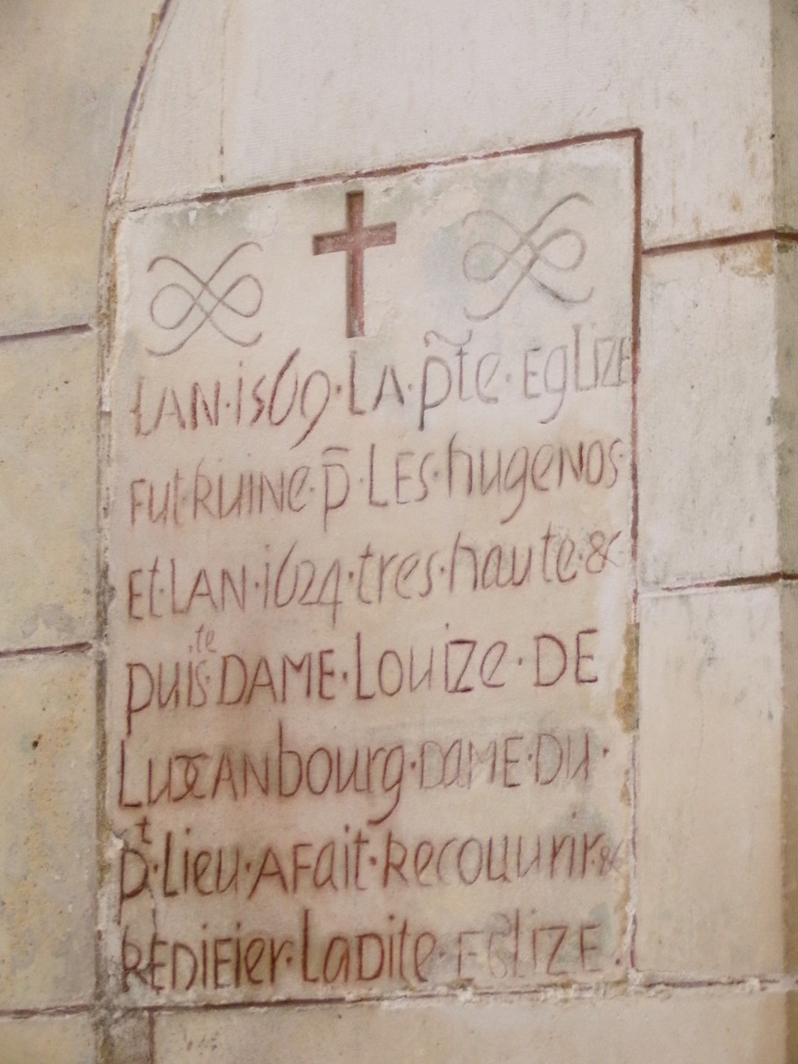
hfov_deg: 9.8
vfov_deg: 13.1
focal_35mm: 151
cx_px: 399
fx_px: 4641
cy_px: 532
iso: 800
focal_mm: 27.1
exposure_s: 1/27
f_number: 4.5
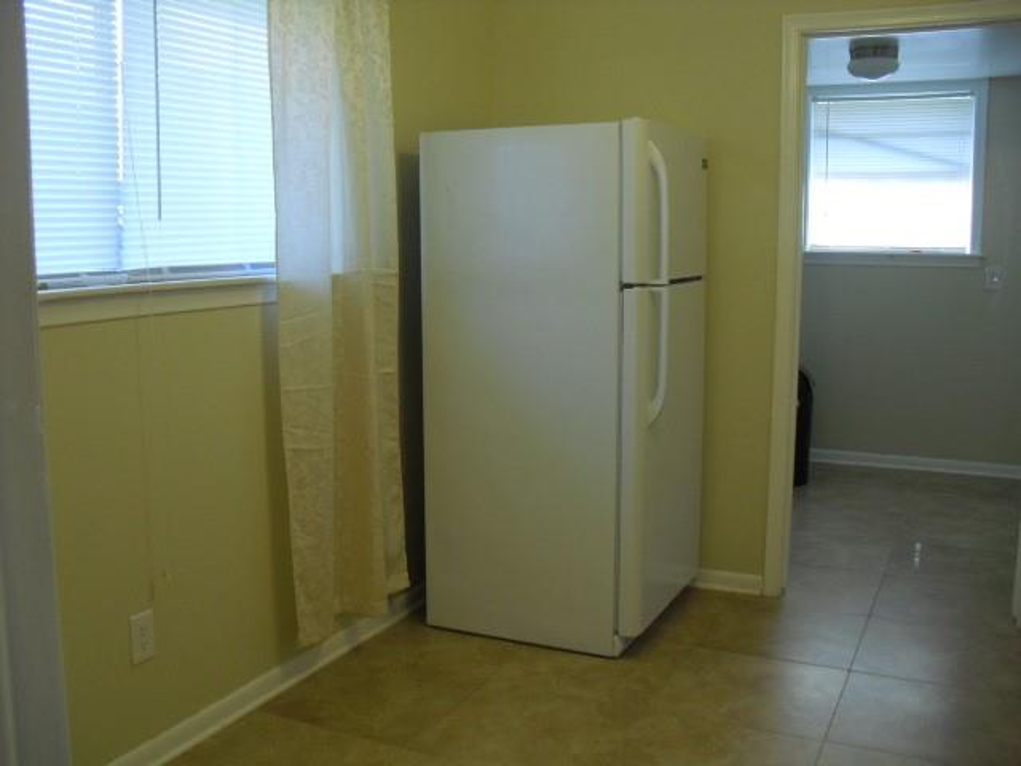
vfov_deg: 39.7
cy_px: 383
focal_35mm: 36
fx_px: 1062
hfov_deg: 51.4
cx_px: 510
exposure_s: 1/80
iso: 200
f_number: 3.1
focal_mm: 6.3
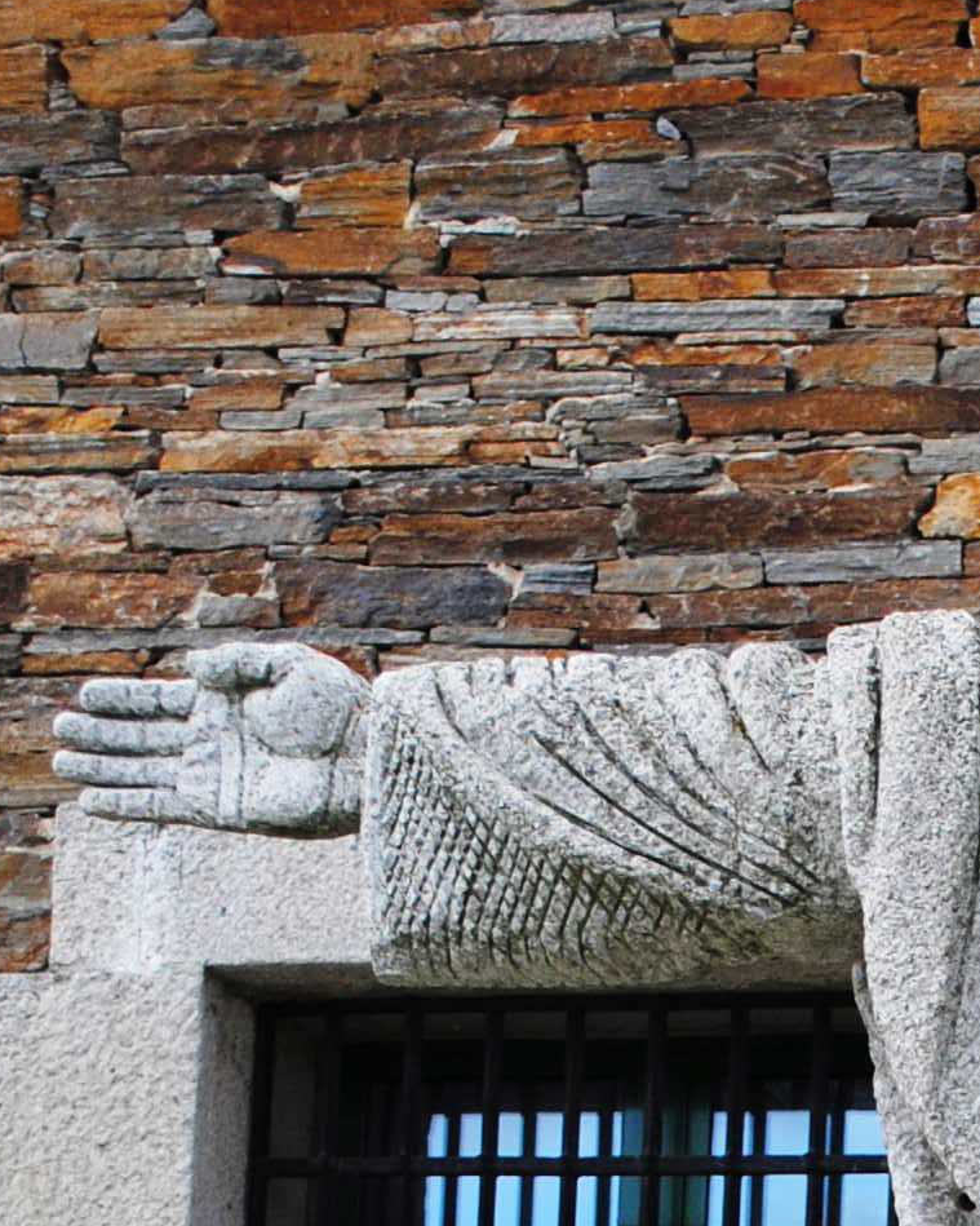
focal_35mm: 138
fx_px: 5004
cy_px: 1868
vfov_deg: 13.2
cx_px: 1351
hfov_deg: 10.9
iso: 200
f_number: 5
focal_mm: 24
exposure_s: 1/100
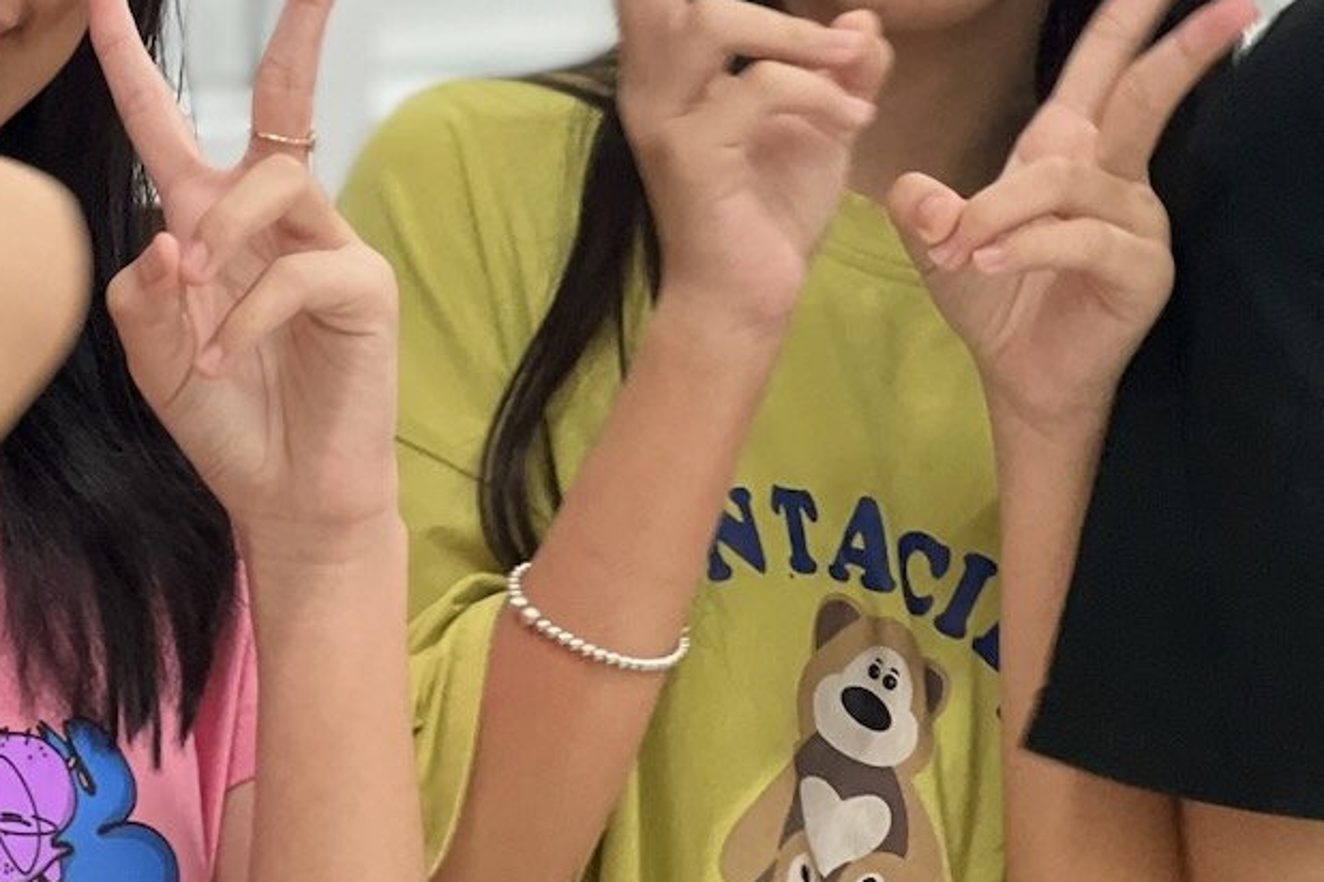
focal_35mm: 166
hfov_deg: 12.3
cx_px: 141
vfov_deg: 8.2
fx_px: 6105
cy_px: 98
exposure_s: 1/25
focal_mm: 9
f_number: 2.8
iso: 400
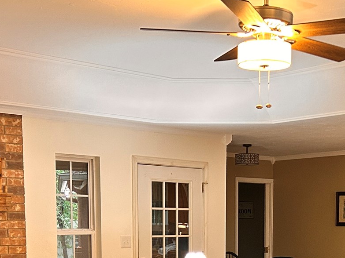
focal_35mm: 68
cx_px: 240
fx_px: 678
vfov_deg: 20.7
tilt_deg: -5.5
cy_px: 276
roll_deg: -0.3
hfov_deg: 28.3
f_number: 1.5
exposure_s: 1/60
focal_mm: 5.7
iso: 320
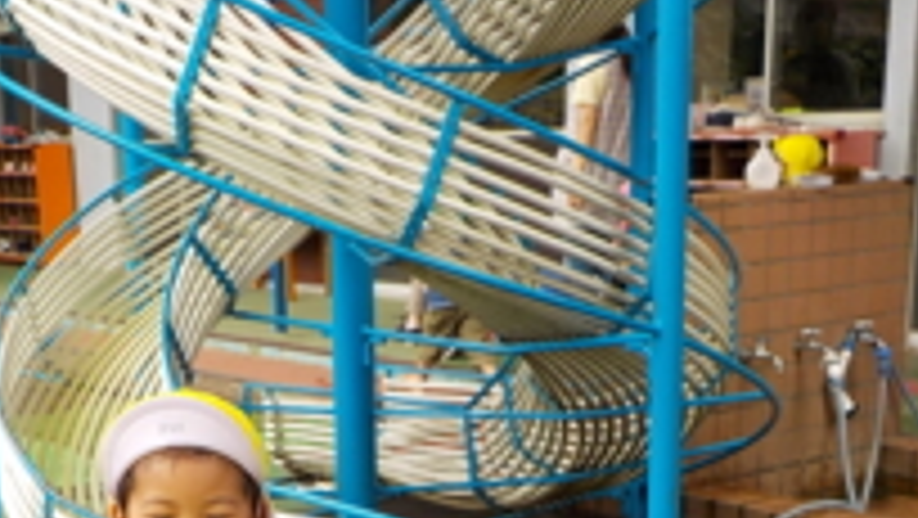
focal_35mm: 64
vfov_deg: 18.2
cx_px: 288
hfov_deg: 32.5
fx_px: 1559
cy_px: 559
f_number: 3.3
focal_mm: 4.1
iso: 125
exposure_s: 1/160
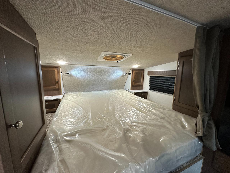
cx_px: 115
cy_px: 86
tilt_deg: -8.2
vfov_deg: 85.7
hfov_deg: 102.1
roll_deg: -0.9
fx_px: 93
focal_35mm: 14
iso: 200
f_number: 2.2
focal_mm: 2.22
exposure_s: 1/99
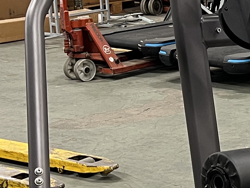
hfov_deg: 14.5
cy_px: 156
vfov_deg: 11.2
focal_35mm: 132
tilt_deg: -14.9
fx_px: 954
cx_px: 291
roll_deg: +1.5
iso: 200
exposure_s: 1/50
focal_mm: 5.7
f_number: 1.5
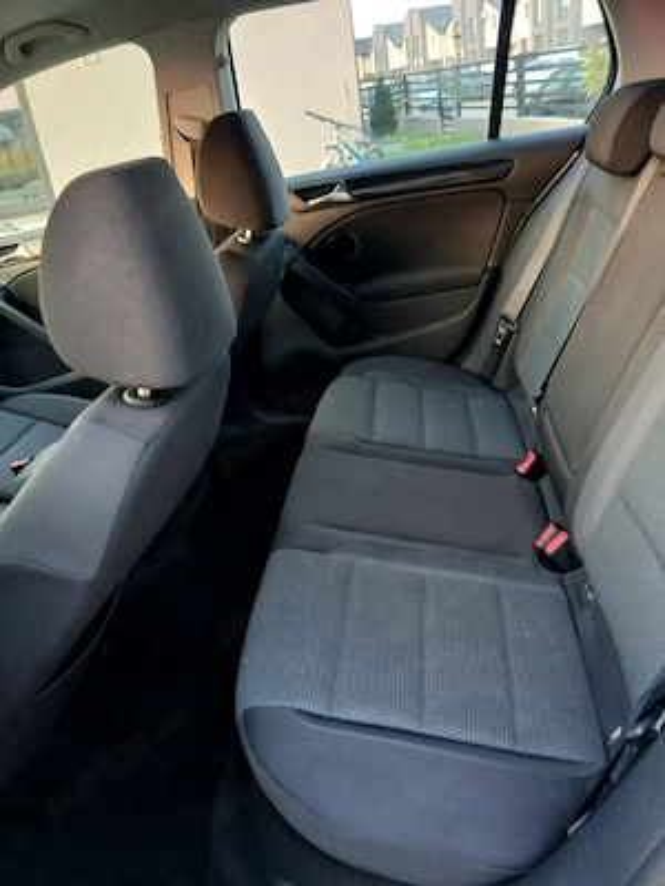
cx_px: 332
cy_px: 443
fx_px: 666
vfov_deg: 67.3
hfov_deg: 53.1
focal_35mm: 26
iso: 400
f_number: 1.8
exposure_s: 1/25.1
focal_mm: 3.98
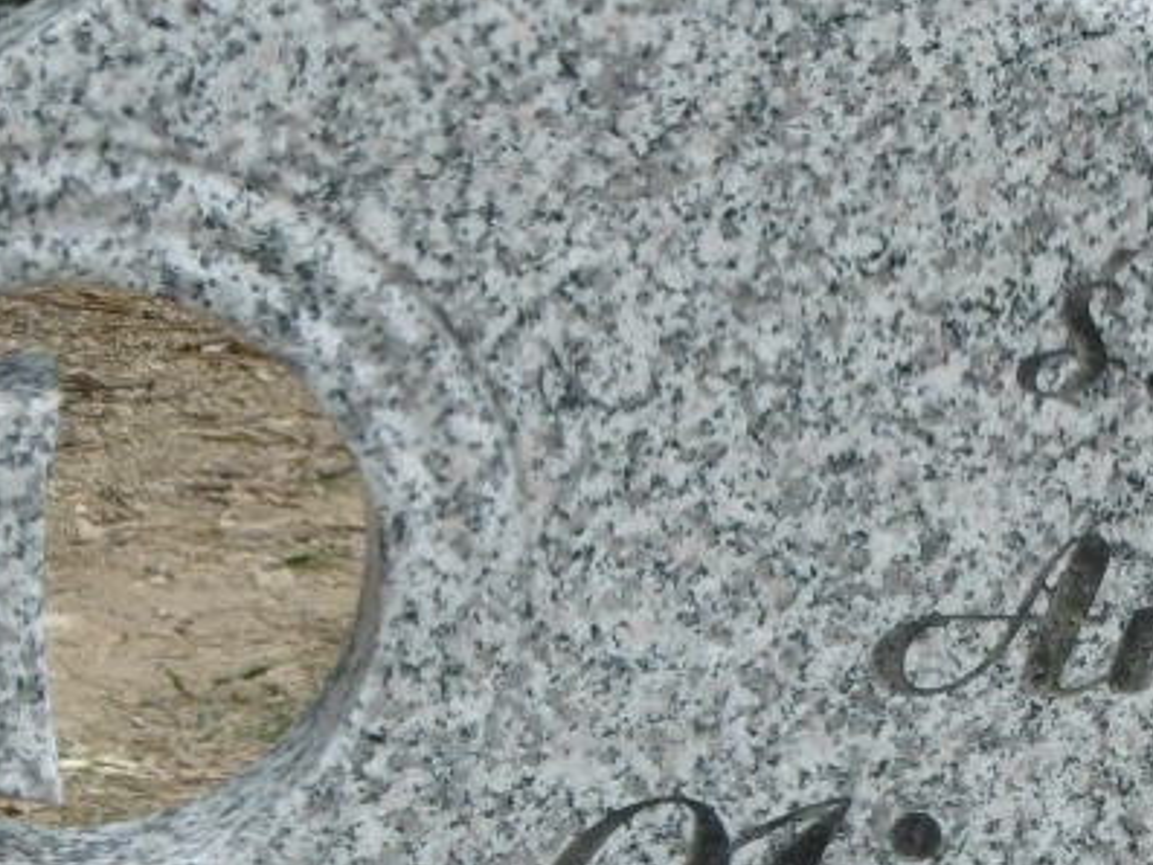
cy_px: 923
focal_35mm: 222
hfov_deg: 8.9
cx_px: 1080
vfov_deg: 6.7
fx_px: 7397
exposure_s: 1/320
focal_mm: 7.7
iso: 100
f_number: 3.8
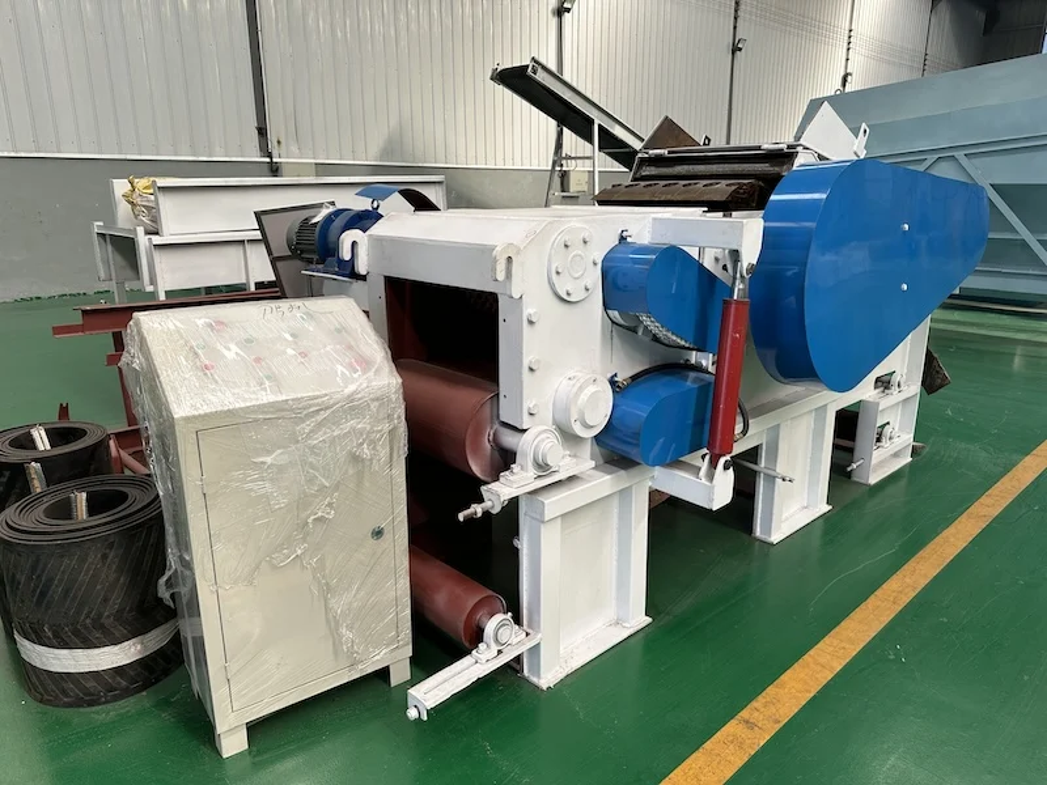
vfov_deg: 56.8
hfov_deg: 71.6
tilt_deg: -16.0
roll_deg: -0.8
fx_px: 726
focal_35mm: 24
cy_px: 392
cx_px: 524
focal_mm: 6.86
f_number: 1.78
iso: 64
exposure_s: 1/121
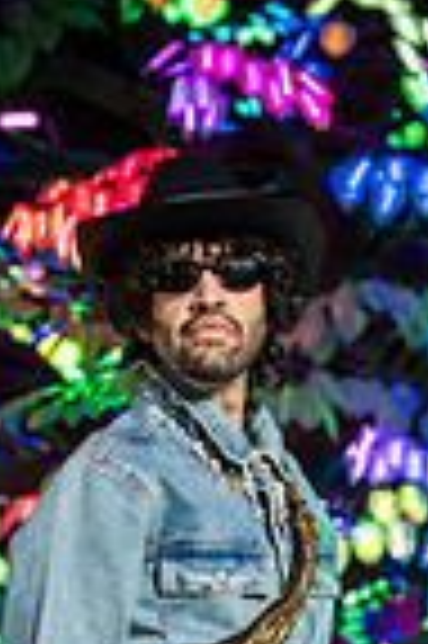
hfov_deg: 8.2
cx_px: 311
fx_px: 2985
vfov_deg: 11.7
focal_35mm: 167
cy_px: 1000
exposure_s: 1/80
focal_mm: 53
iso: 500
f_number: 5
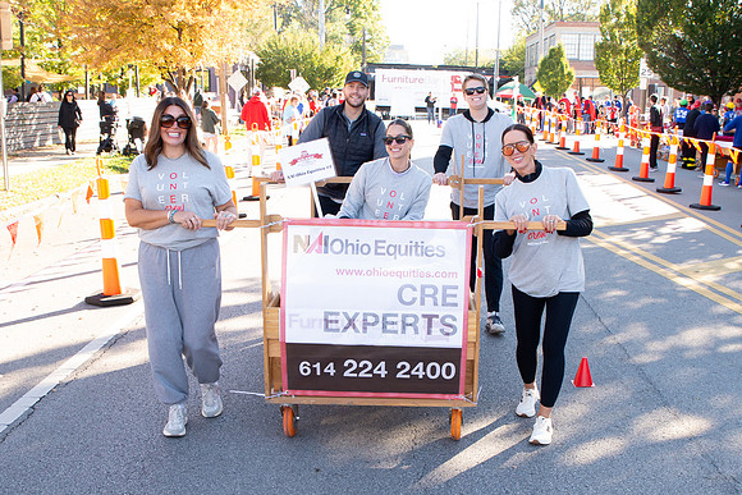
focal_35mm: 45
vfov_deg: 29.9
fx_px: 920
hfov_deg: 43.9
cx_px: 381
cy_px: 334
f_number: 7.1
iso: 800
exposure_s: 1/200
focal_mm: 24
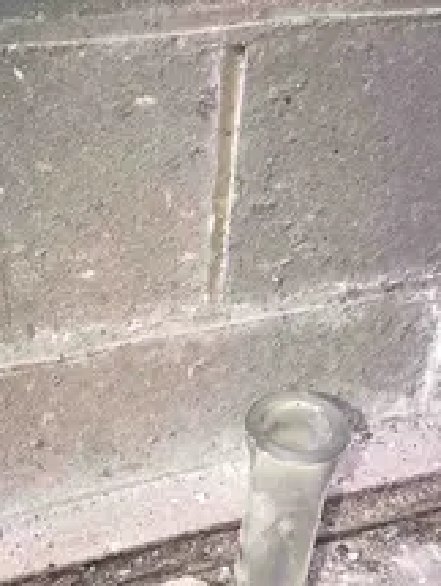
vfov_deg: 35.7
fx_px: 881
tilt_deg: -45.8
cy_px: 455
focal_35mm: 52
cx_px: 204
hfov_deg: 28.1
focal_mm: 3.99
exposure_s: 1/42
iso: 20
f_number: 1.8
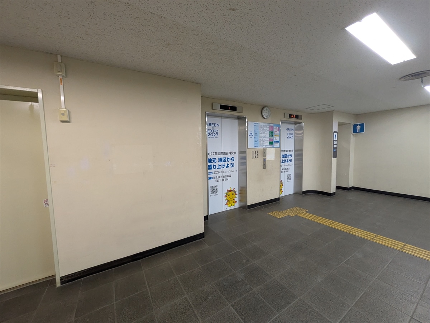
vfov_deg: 85.7
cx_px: 215
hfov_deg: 102.0
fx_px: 174
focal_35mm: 14
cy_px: 162
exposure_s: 1/50
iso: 551
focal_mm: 1.83
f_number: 2.2
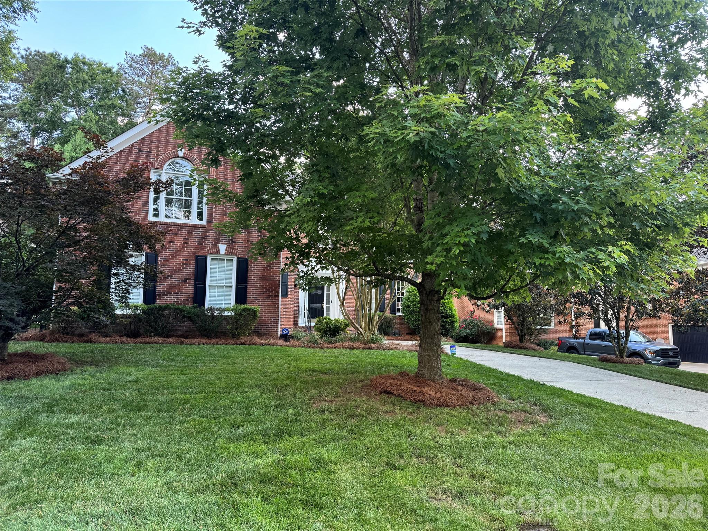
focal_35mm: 24
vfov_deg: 56.8
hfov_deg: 71.6
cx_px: 354
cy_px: 266
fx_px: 491
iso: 64
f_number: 1.78
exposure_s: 1/121
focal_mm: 6.76
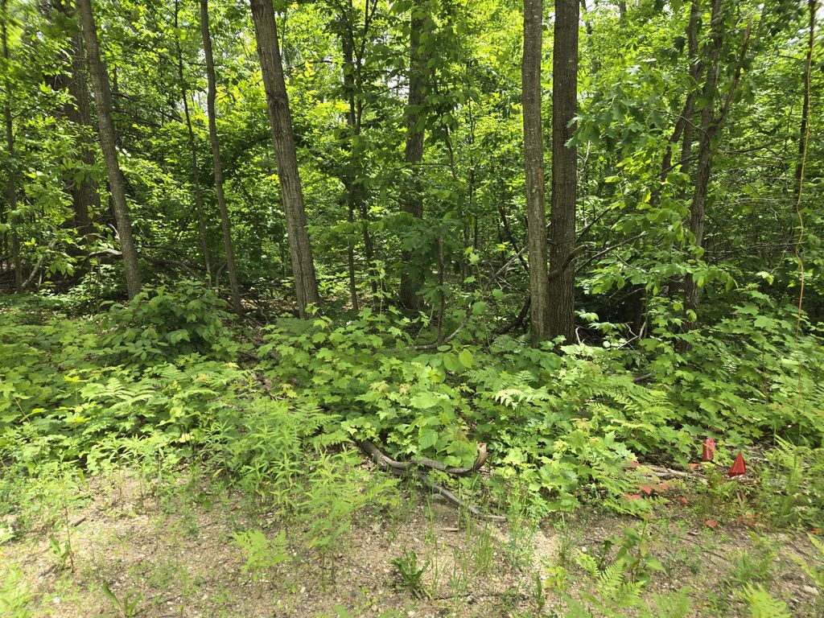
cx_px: 412
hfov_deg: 73.9
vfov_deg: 58.9
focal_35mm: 23
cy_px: 309
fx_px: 547
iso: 25
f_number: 1.8
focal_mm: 5.4
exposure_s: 1/321
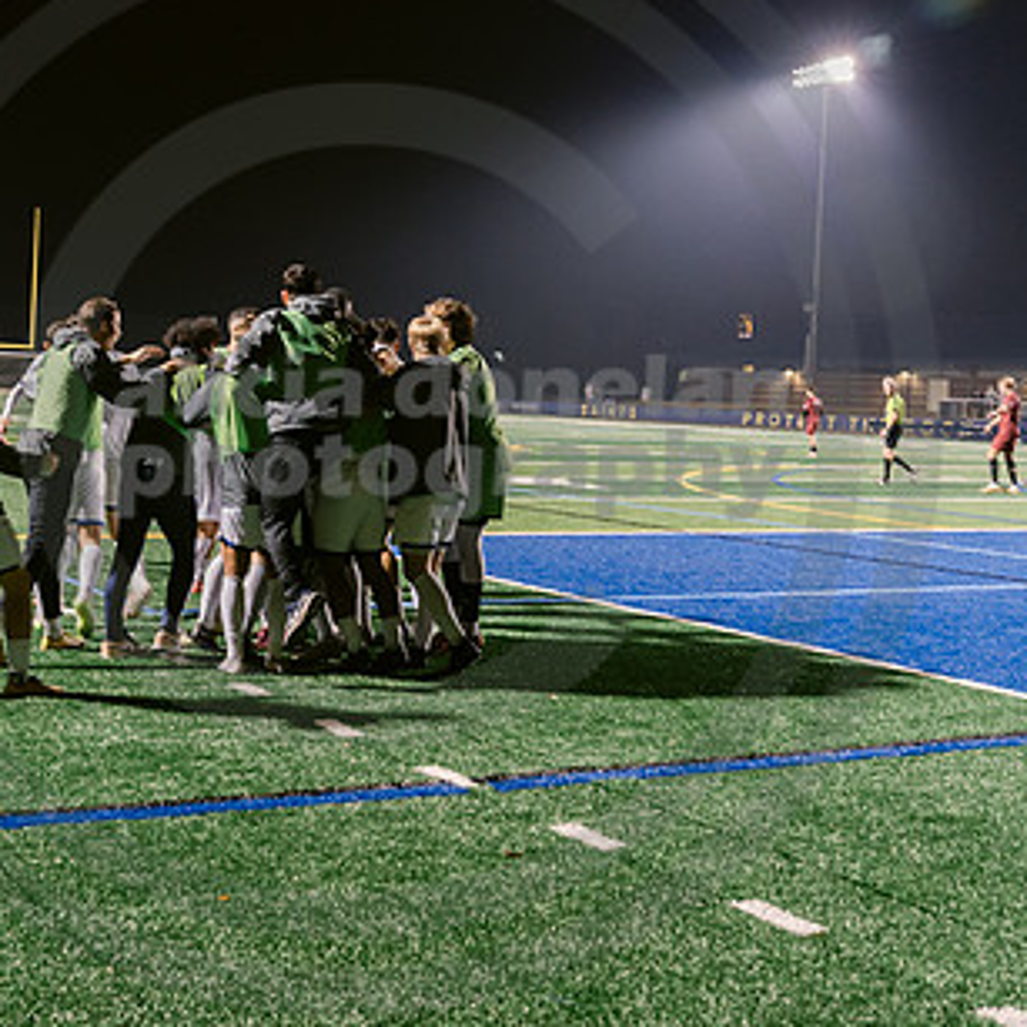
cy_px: 423
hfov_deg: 32.0
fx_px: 1779
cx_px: 348
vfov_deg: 32.1
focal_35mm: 53
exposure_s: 1/100
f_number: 4.5
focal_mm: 33
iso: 2500
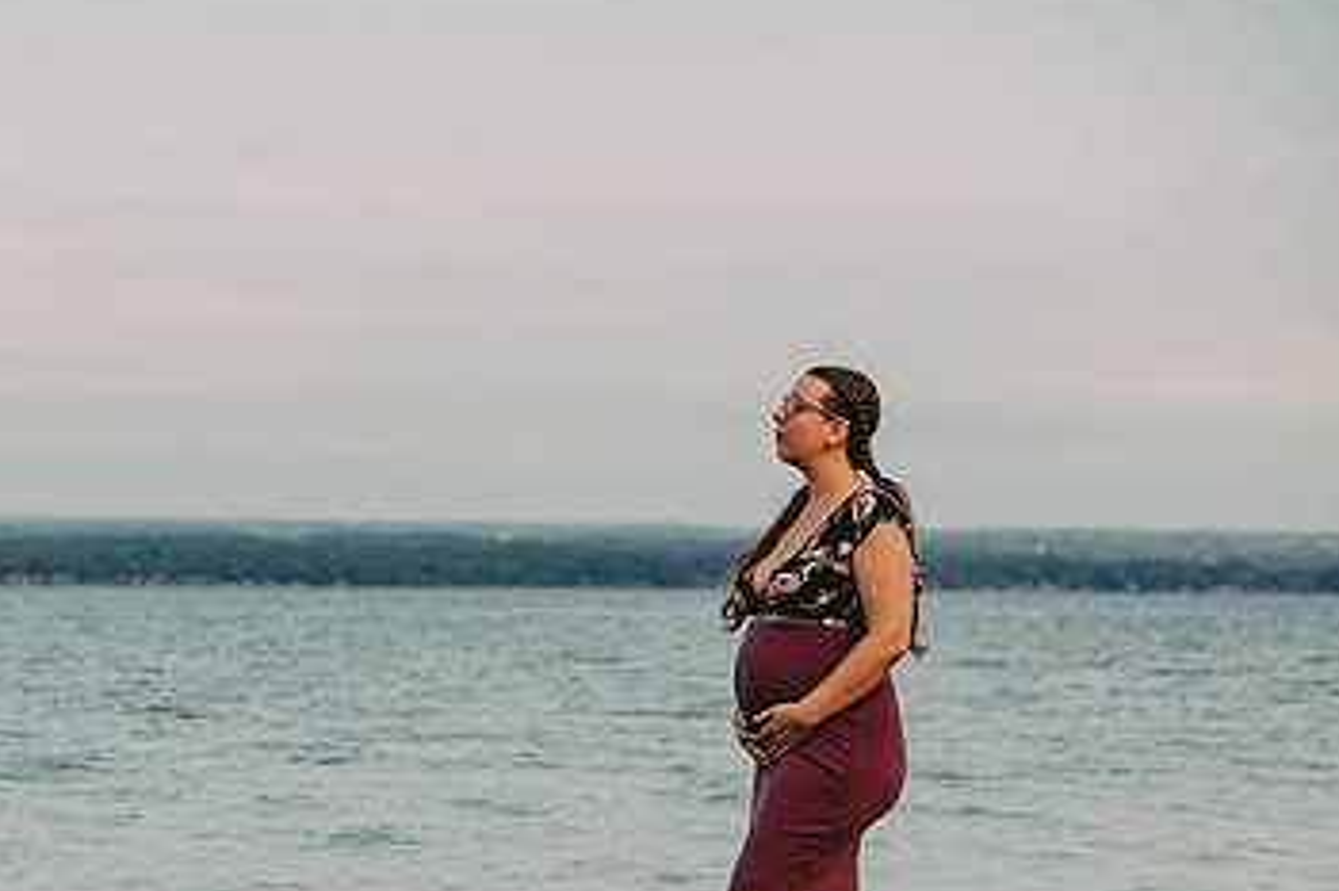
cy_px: 713
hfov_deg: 15.0
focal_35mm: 136
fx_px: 5056
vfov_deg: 10.0
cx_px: 306
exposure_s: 1/1000
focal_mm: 82
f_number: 3.5
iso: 250
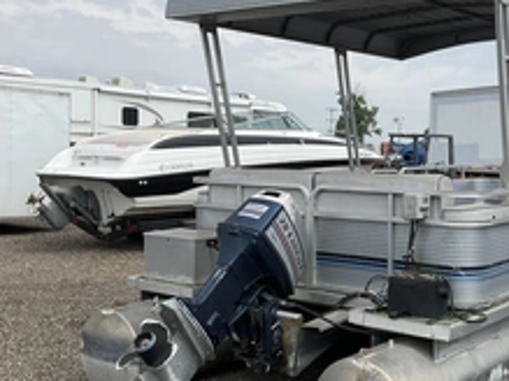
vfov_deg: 27.5
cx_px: 370
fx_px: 779
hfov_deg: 35.5
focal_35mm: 53
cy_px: 202
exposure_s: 1/1984
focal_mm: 3
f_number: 1.8
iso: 25
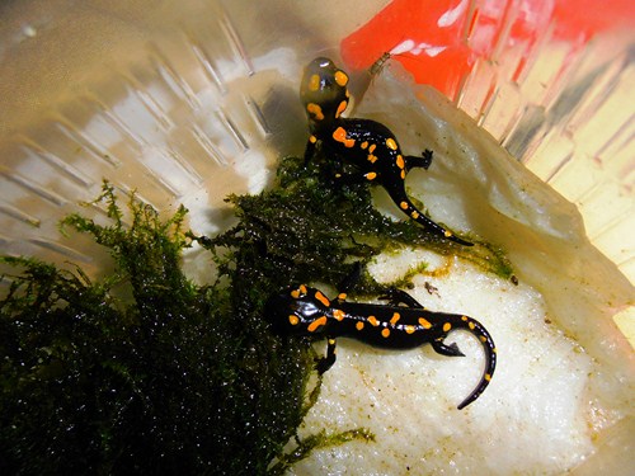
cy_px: 238
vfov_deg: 56.8
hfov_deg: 71.6
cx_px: 318
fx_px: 440
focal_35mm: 24
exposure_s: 1/30
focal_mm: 4.2
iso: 125
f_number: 3
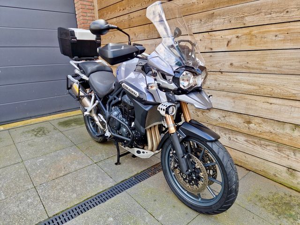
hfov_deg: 73.9
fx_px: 199
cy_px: 112
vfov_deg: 58.9
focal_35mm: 23
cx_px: 150
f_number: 1.8
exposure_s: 1/180
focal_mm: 5.4
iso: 50
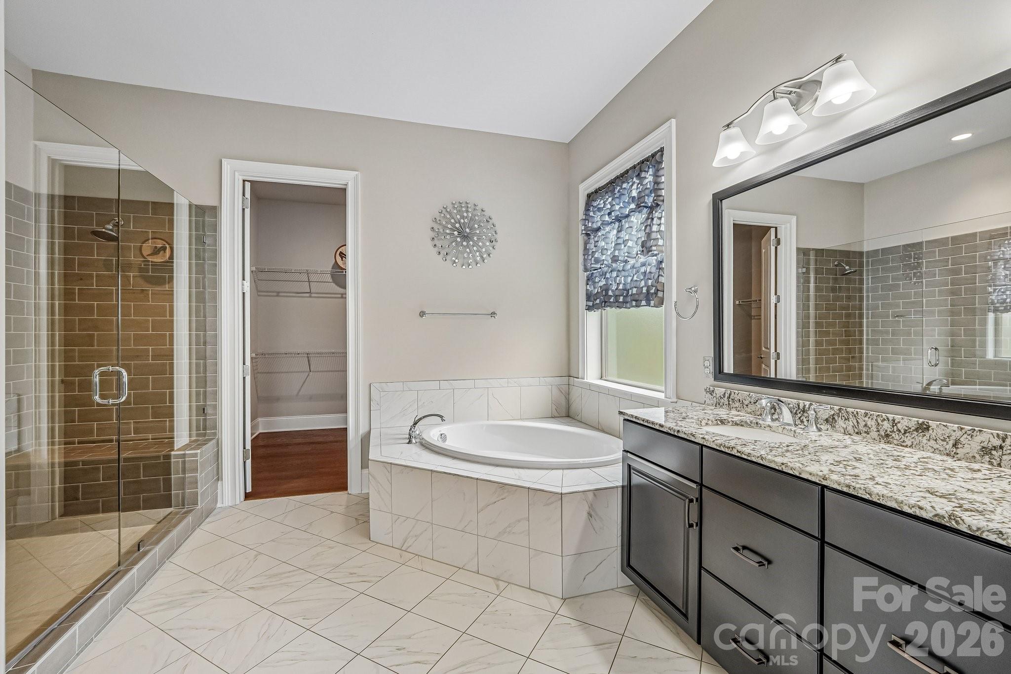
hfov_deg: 100.4
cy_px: 337
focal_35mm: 15
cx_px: 506
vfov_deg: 77.3
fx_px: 421
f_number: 8
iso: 400
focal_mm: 10
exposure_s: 1/20
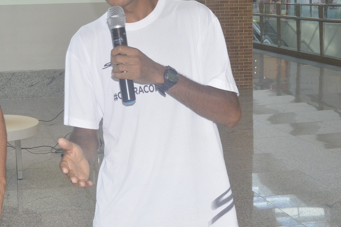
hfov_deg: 28.1
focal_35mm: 70
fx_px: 661
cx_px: 53
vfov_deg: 19.3
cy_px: 49
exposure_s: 1/100
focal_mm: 27
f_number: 8
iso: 800
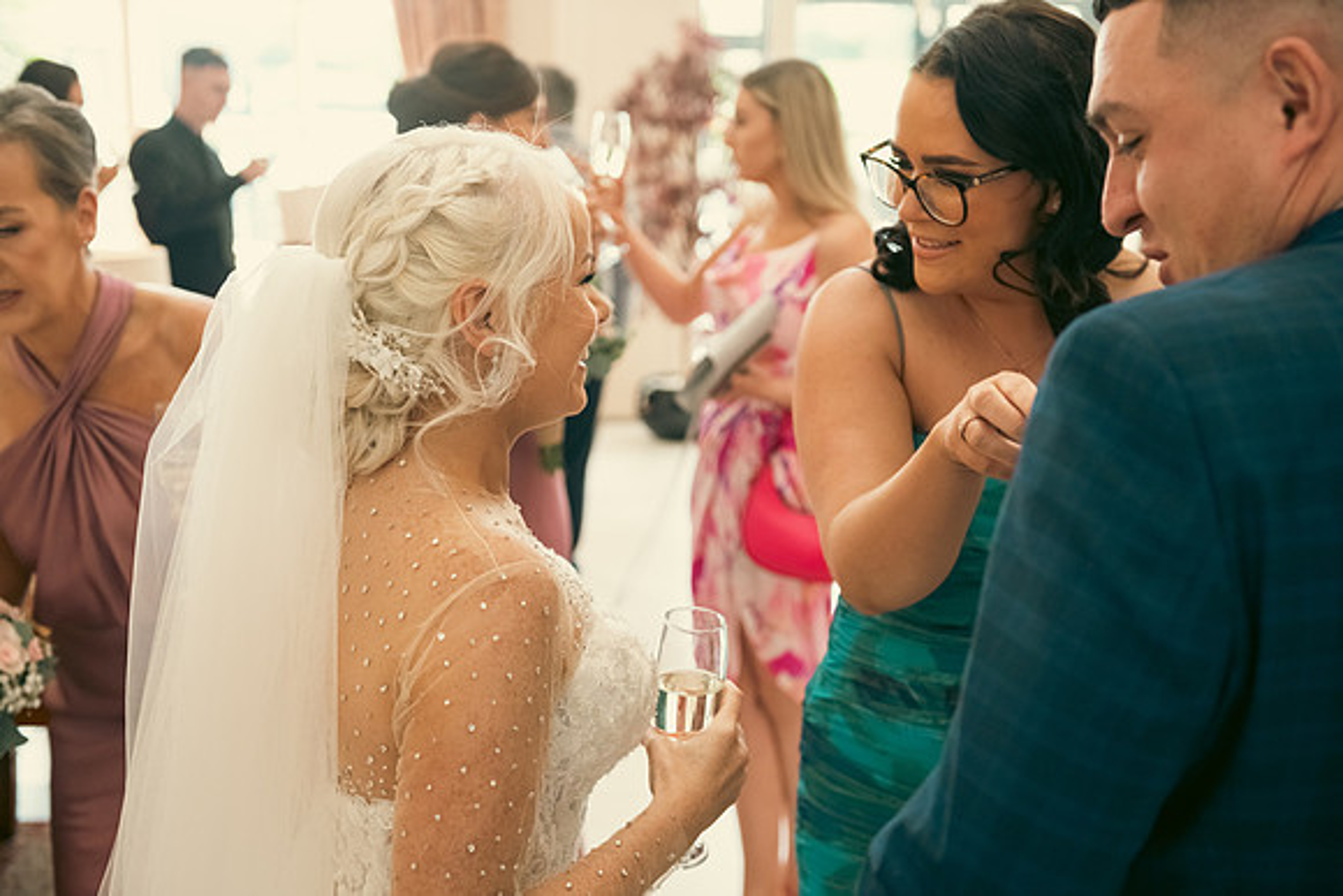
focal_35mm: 45
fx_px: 1679
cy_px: 448
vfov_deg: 29.9
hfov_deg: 43.6
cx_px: 672
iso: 1000
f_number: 3.5
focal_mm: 45
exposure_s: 1/160
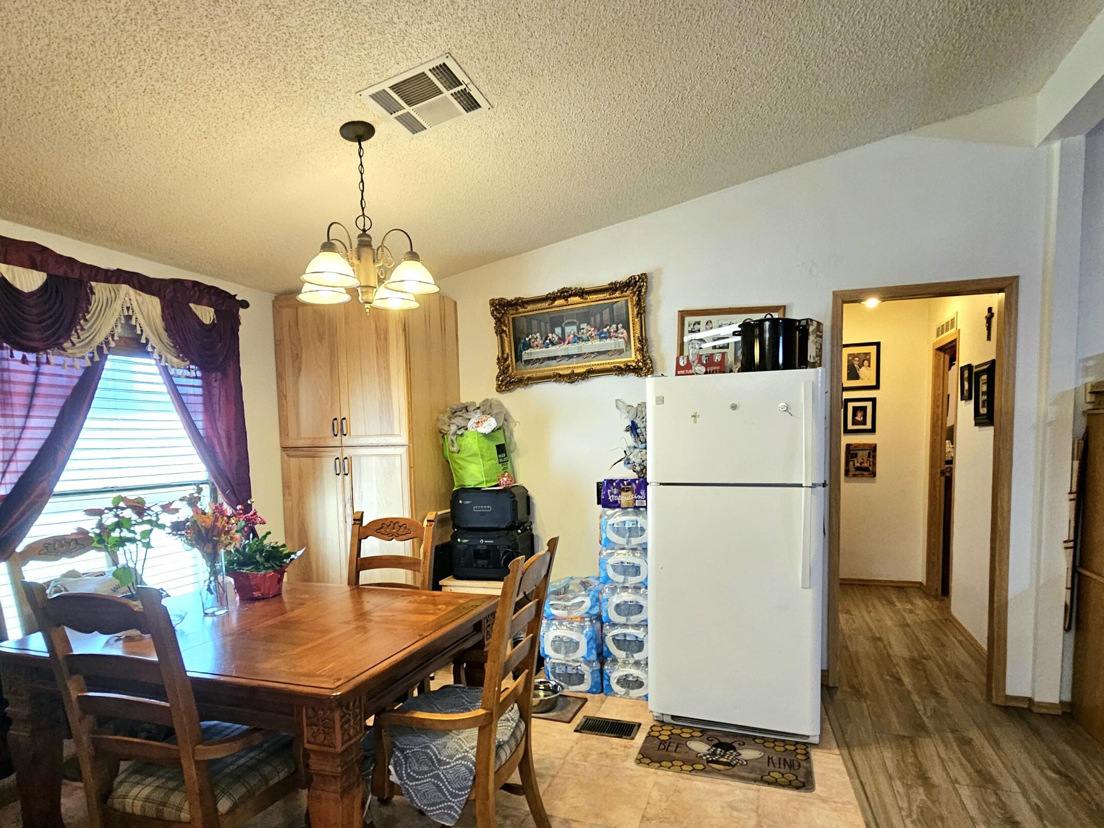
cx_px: 566
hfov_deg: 87.7
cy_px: 483
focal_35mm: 18
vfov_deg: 71.1
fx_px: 574
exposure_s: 1/60.2
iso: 200
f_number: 2.2
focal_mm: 2.2
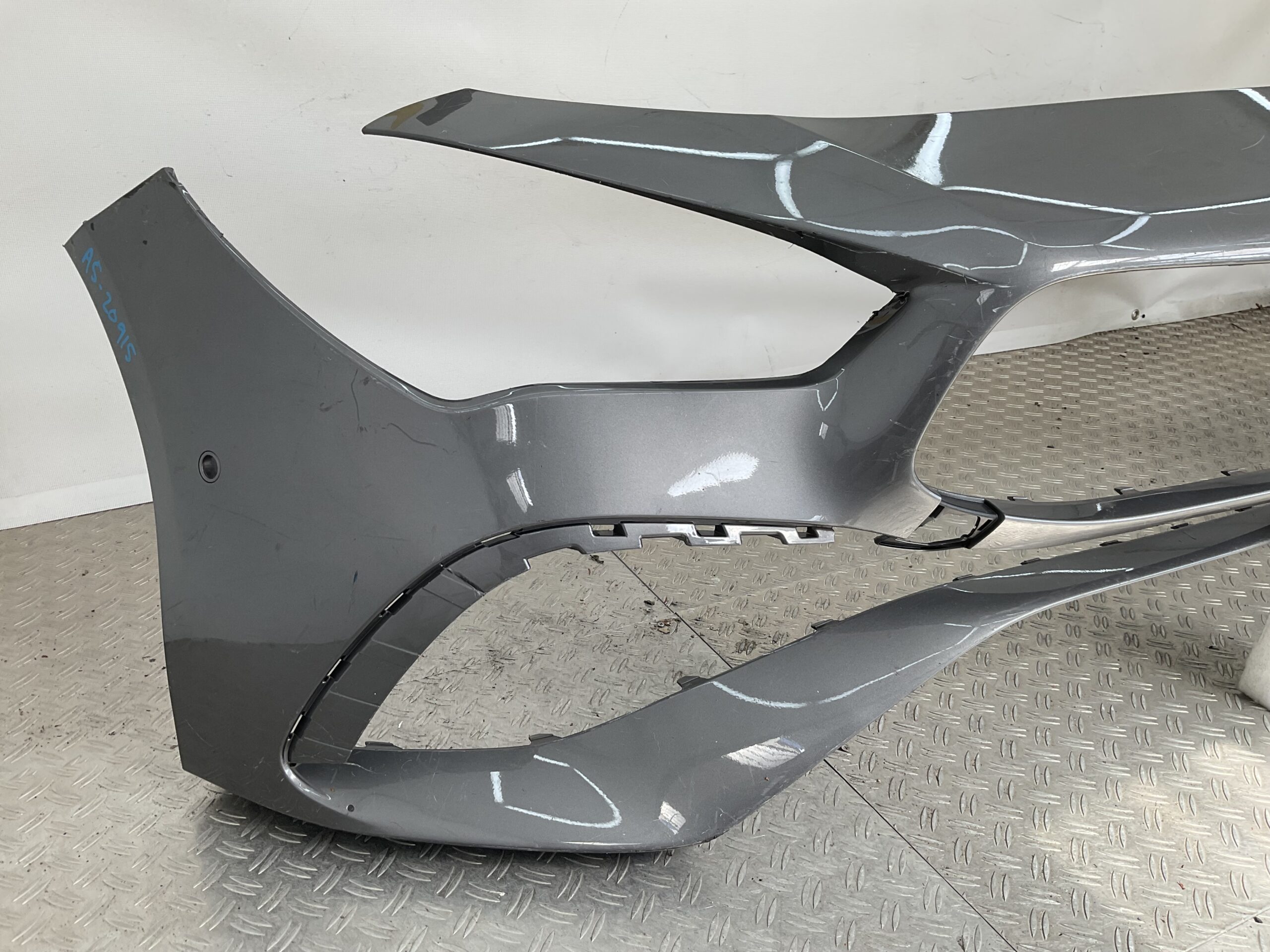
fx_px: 1064
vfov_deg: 48.2
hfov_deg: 61.7
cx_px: 635
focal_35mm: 29
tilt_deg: -25.2
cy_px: 476
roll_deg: -2.8
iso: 16
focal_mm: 3
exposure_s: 1/270
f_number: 1.8
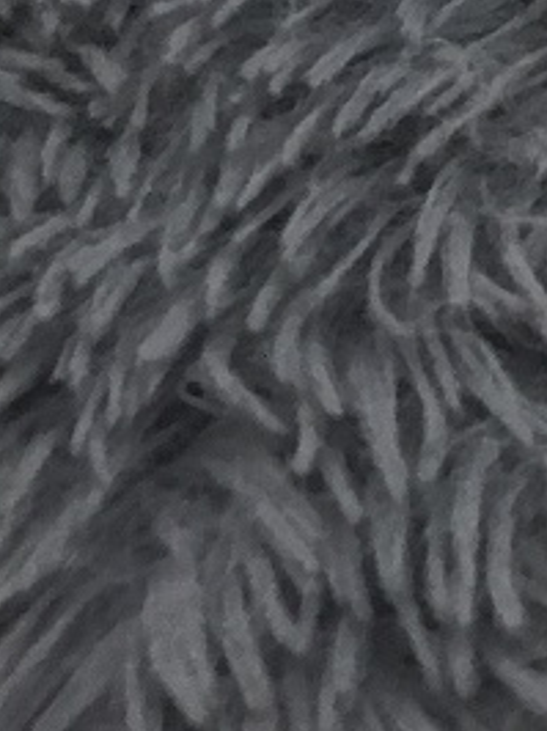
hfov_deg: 9.6
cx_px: 1218
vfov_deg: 12.5
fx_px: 2954
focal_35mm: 140
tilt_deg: -21.3
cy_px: -693
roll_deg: +0.6
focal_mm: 3.3
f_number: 2.4
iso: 80
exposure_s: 1/33
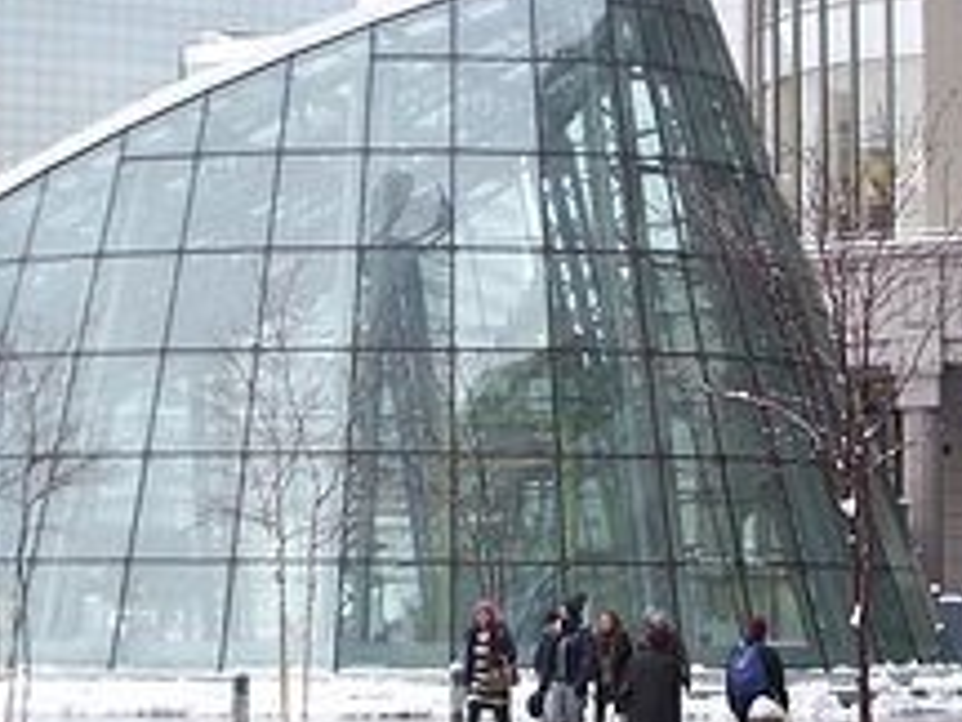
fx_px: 2696
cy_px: 325
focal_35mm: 97
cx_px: 534
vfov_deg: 15.2
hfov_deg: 20.2
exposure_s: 1/125
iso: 50
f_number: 2.8
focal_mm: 6.8
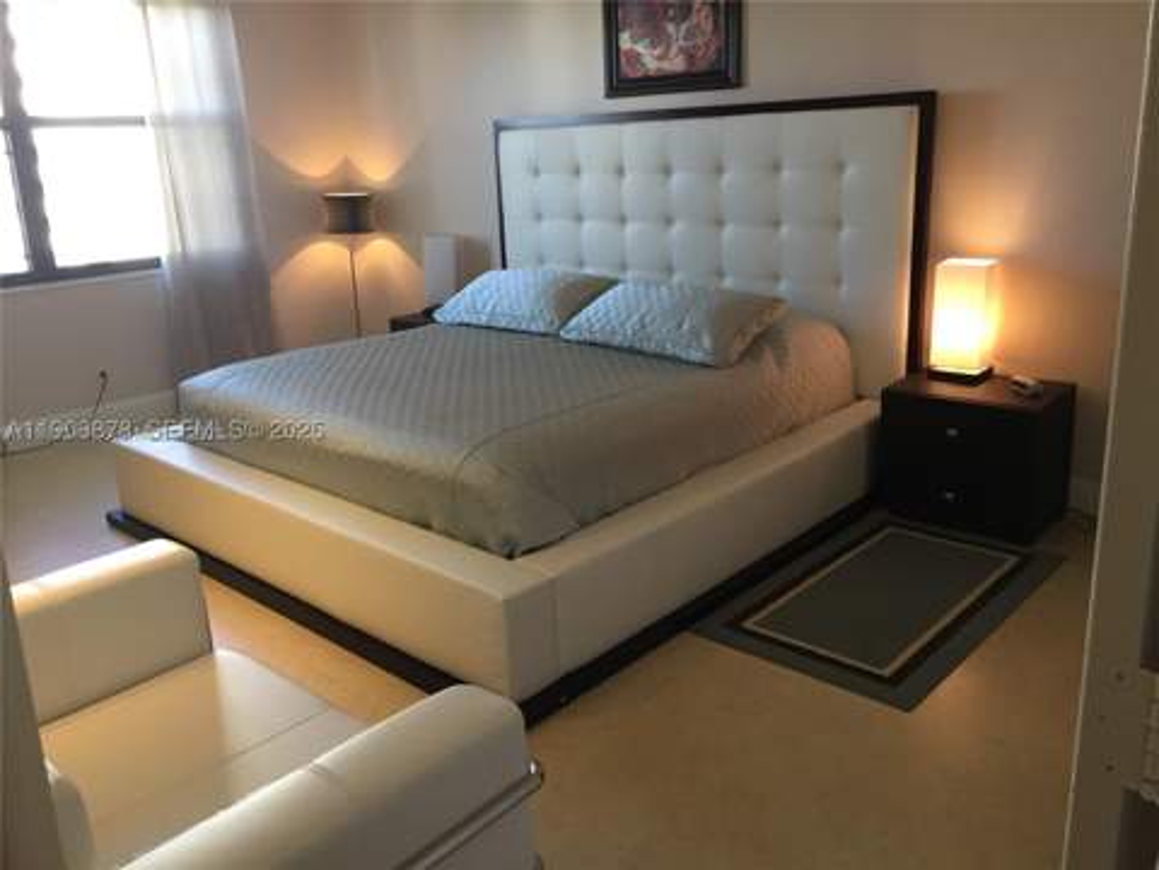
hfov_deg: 61.7
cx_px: 580
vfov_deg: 48.2
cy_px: 435
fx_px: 971
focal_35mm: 29
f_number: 2.2
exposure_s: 1/30
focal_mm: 4.15
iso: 40
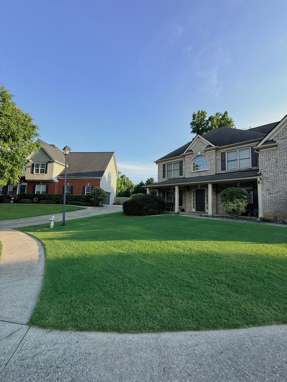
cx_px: 144
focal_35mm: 14
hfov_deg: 85.7
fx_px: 155
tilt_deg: +5.4
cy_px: 191
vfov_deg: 102.1
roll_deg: -1.8
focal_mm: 2.22
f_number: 2.2
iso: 50
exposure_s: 1/625
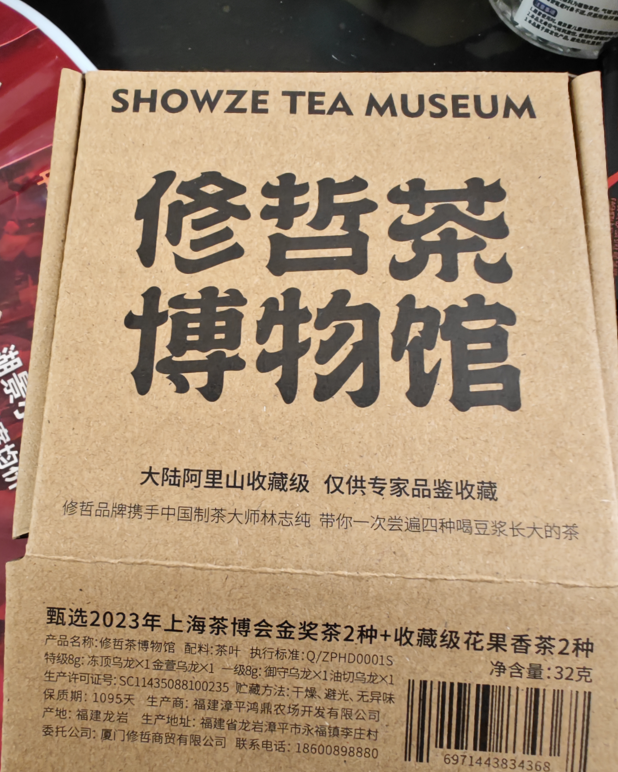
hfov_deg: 58.8
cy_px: 409
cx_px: 309
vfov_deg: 70.2
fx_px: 549
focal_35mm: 24
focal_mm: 2.59
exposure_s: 1/20
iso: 1585
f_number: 2.2
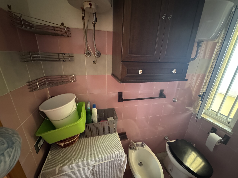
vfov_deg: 85.7
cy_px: 89
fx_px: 96
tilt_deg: -18.8
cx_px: 119
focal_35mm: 14
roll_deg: -1.4
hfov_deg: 102.1
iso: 1250
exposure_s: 1/40
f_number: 2.2
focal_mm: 2.22
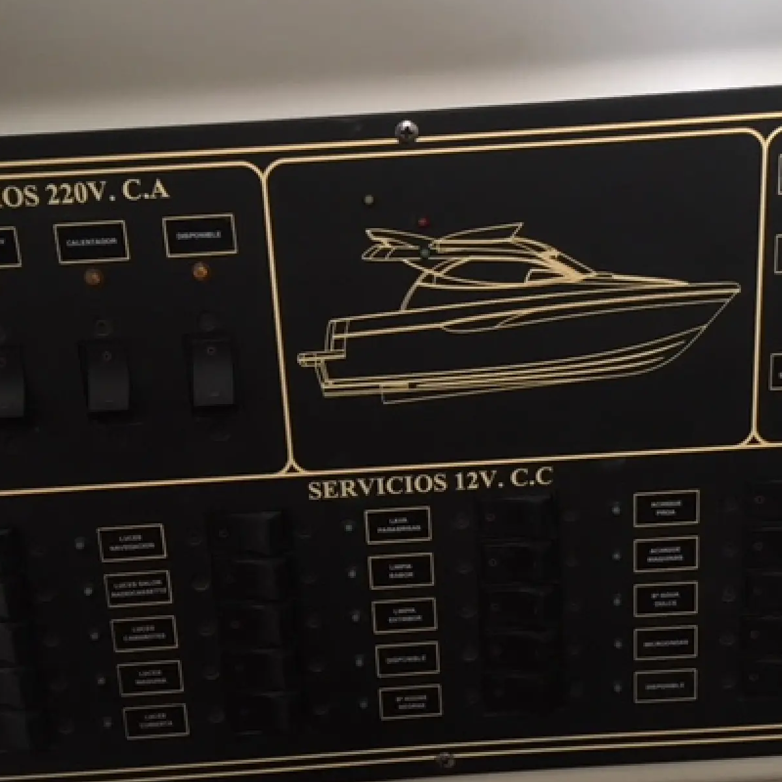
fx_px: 1048
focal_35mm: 41
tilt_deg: -24.9
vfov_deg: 40.9
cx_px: 403
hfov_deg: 40.9
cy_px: 431
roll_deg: +6.1
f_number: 2.2
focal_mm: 4.15
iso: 400
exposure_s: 1/17
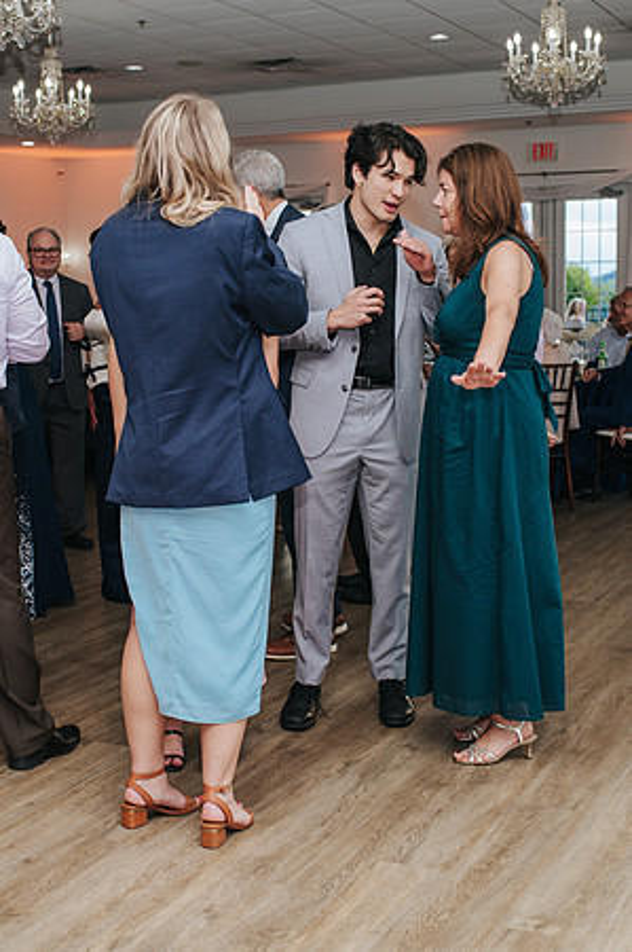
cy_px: 476
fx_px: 1387
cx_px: 261
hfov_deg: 25.6
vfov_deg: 37.8
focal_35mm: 53
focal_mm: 35
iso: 800
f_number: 3.2
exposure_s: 1/200
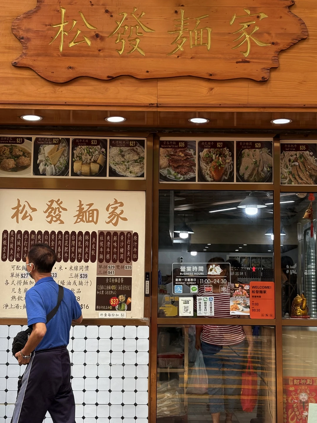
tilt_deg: +7.5
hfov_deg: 28.0
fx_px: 635
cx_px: 158
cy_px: 212
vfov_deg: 36.8
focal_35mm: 52
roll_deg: +1.4
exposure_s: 1/630
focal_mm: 5.96
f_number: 1.6
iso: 32
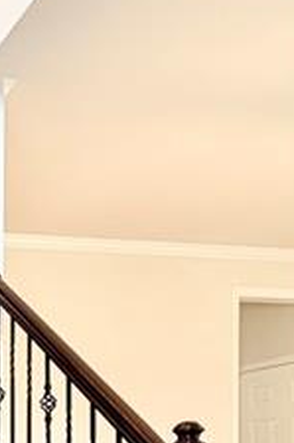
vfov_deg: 34.5
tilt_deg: +2.0
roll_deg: -0.6
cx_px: -258
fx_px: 613
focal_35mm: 50
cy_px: 481
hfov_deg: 19.2
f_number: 2.2
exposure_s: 1/60
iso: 250
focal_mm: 2.22
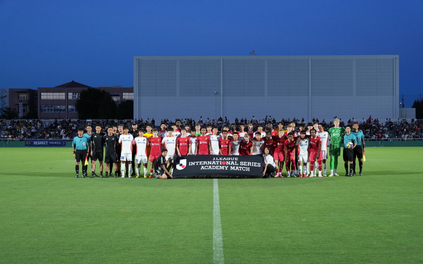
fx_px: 553
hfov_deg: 41.8
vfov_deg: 26.8
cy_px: 139
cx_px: 212
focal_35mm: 48
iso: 2000
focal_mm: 47
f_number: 5.6
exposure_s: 1/250
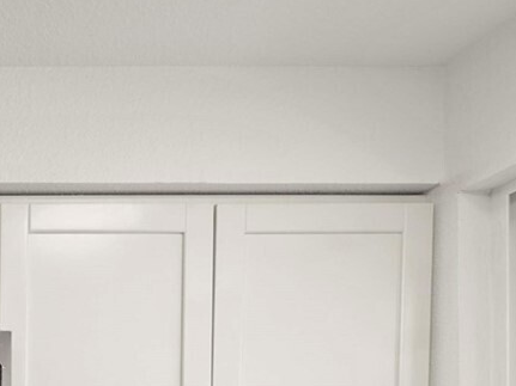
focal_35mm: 50
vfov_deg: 22.7
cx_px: -357
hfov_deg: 23.9
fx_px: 745
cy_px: 607
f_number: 7.1
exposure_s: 1/60
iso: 125
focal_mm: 14
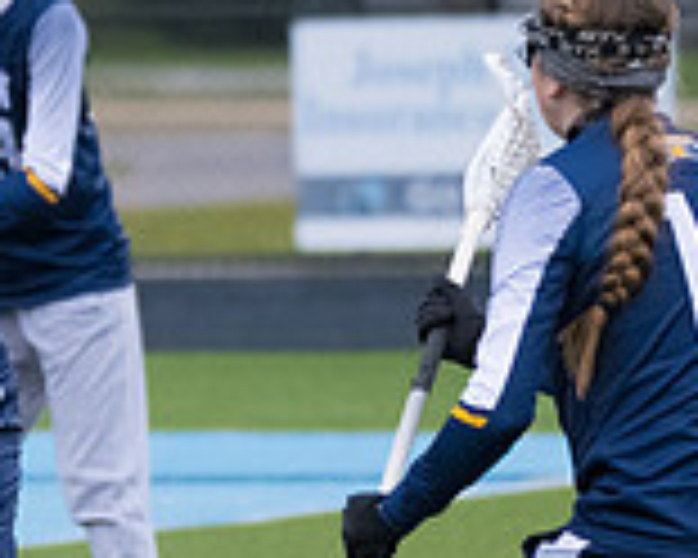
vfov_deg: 1.7
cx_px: -315
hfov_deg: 2.1
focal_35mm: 915
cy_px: 227
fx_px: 18902
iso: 4000
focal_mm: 260
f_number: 5.6
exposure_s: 1/1600
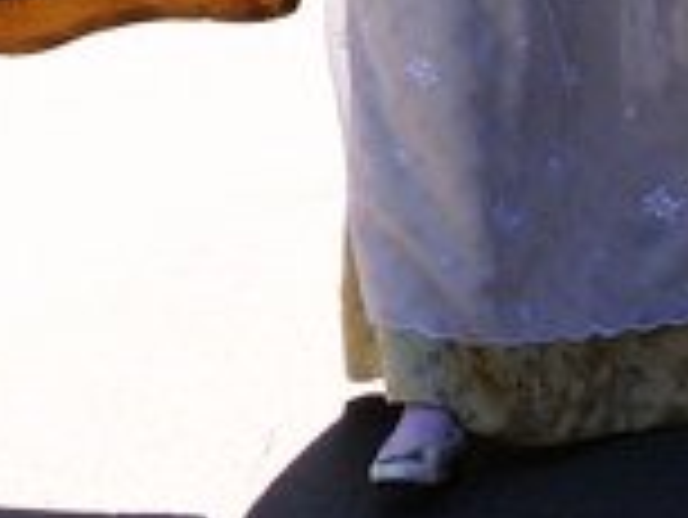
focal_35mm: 244
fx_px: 4853
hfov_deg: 8.1
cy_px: -279
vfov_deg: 6.0
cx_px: -27
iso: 50
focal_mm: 12.9
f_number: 4
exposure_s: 1/200
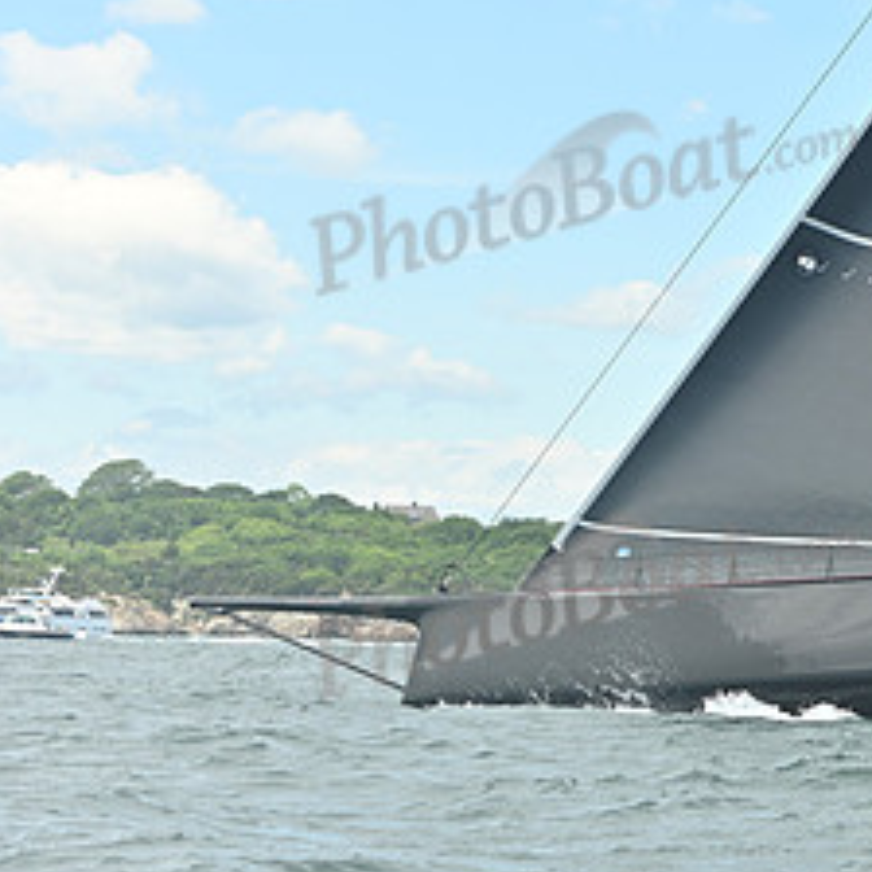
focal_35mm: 154
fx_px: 4389
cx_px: 1063
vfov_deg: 11.3
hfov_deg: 11.1
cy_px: 341
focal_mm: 70
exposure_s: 1/1250
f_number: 5.6
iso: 250
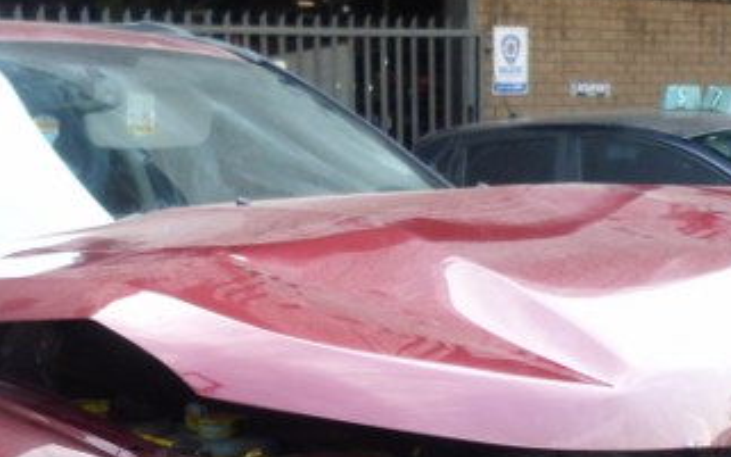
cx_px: 180
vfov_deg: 18.6
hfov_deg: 30.5
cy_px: 562
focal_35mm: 66
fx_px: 1316
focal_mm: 4.5
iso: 125
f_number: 2.8
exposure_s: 1/60
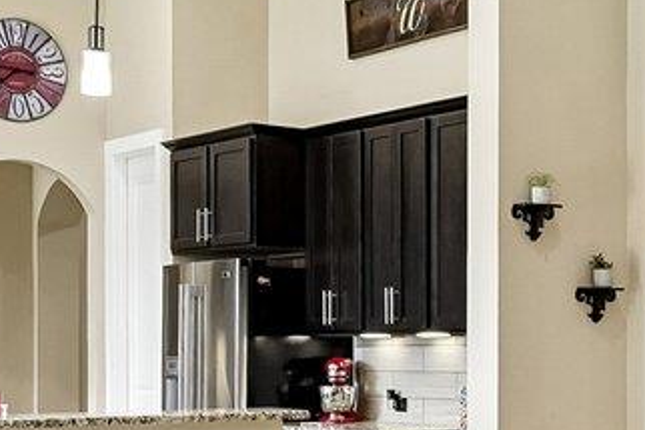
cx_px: 673
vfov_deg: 15.3
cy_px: 347
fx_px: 1595
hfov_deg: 21.9
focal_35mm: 89
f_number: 8
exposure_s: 1/25
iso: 400
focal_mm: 14
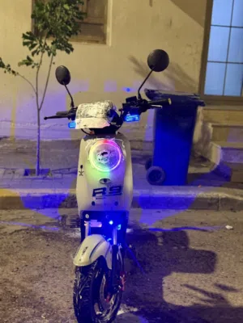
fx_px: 449
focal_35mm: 48
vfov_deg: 39.7
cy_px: 162
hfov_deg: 30.3
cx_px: 122
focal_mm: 6.76
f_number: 1.78
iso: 500
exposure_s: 1/25
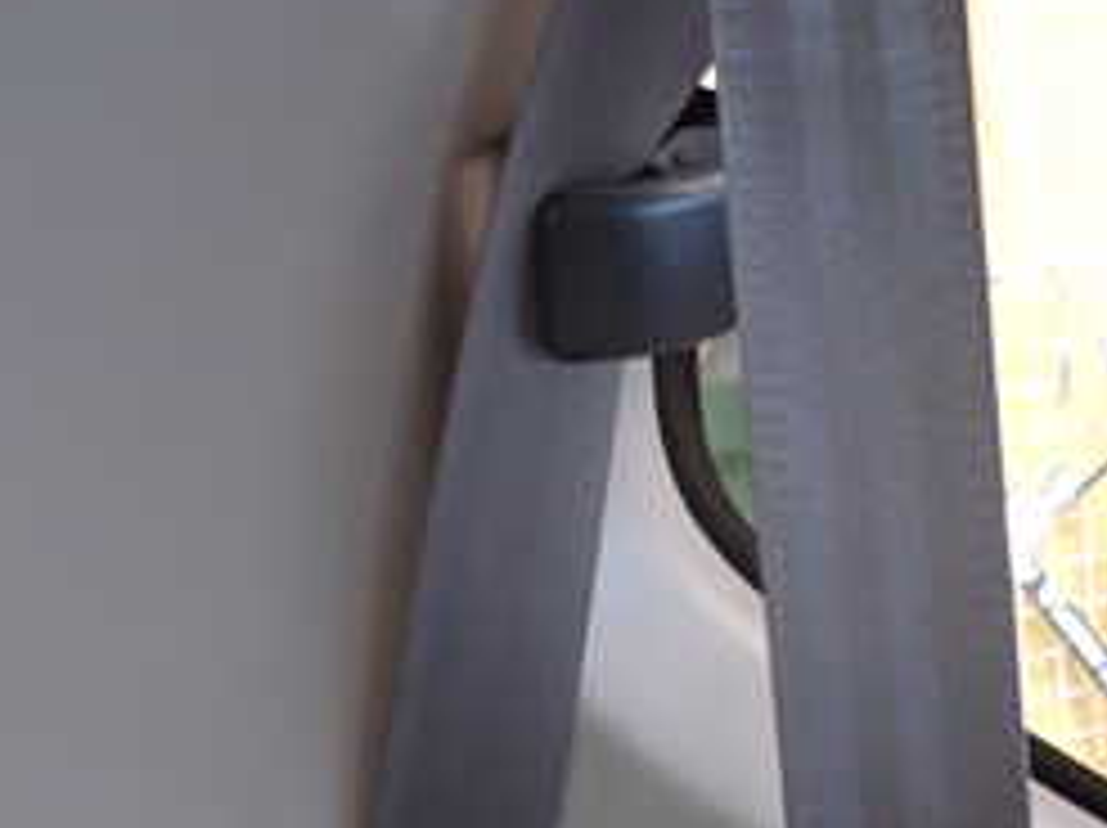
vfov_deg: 23.8
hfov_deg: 31.0
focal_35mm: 61
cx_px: 230
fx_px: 1949
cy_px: 234
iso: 500
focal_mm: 4.5
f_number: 2
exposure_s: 1/30
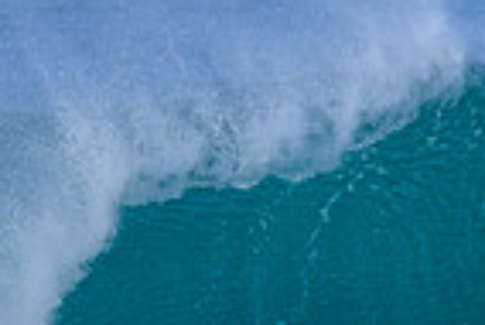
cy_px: 481
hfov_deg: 0.9
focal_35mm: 2281
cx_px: 10
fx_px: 30761
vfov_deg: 0.6
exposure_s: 1/2000
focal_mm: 560
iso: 560
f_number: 8
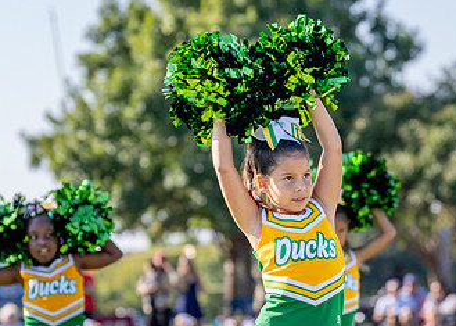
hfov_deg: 9.2
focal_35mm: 219
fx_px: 2836
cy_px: 214
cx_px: 313
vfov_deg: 6.6
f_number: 2.8
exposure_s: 1/2000
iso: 250
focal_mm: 91
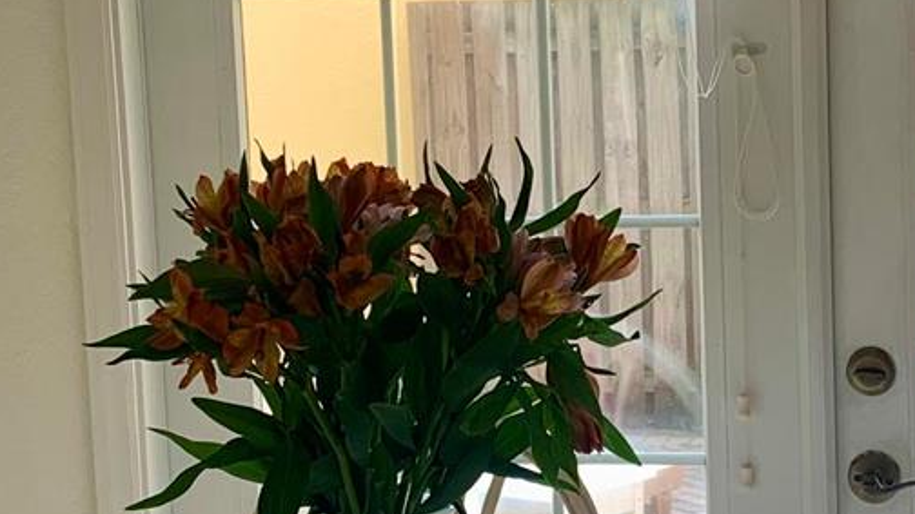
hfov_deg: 23.6
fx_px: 2183
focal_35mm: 90
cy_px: 294
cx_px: 619
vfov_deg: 13.4
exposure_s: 1/128
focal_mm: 4.25
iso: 25
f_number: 1.8
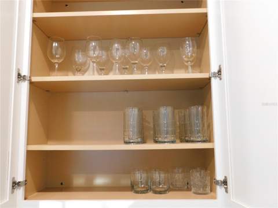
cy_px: 104
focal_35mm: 30
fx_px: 241
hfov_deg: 60.0
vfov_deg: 46.8
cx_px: 139
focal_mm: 5.3
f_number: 3.2
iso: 400
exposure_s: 1/13
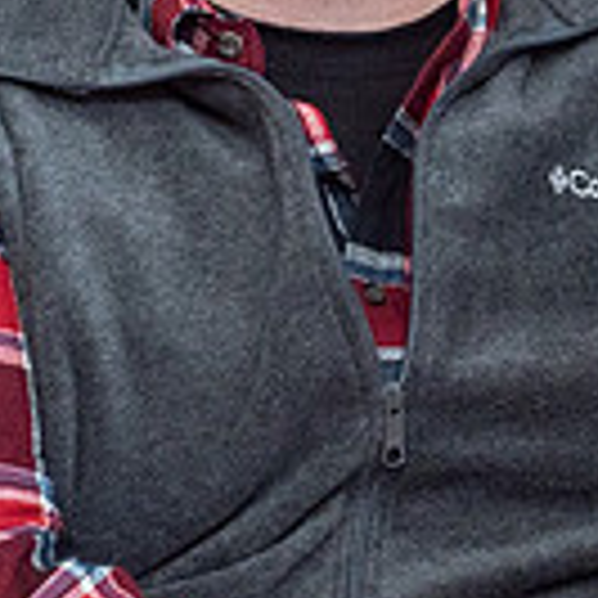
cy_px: 163
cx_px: 912
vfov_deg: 6.4
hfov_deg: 6.4
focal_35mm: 272
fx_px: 5316
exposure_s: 1/250
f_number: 5.6
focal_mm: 70
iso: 1250
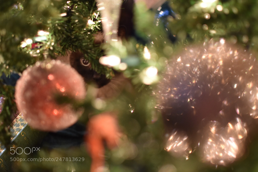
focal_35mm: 52
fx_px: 376
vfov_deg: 25.8
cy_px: 86
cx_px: 129
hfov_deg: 37.8
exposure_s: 1/30
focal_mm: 35
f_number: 1.8
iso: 800
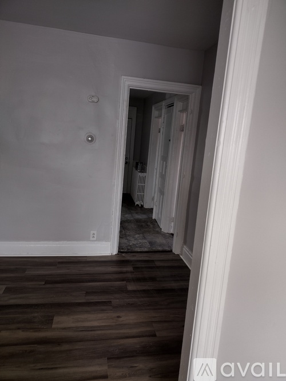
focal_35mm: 27
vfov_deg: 65.3
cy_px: 190
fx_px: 298
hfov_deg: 51.3
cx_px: 143
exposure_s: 1/60
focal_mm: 4.71
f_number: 1.7
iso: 120
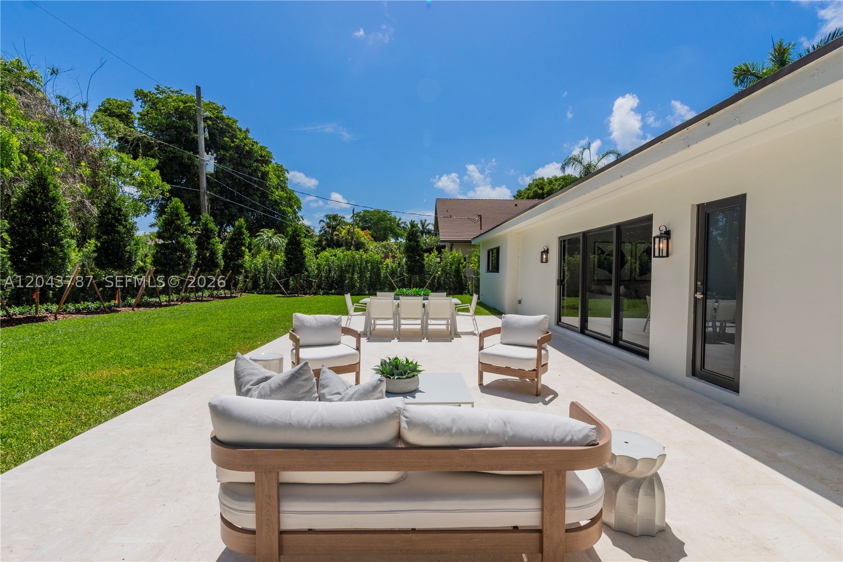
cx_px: 422
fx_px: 386
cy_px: 281
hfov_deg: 95.0
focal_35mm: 16
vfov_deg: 72.0
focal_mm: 11
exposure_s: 1/640
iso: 250
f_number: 9
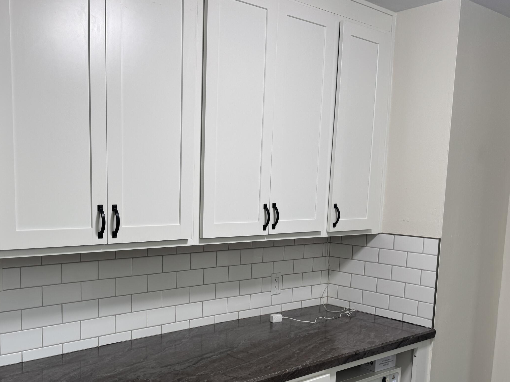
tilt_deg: -7.5
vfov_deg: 40.2
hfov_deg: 52.1
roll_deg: -1.4
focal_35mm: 35
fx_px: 516
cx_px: 196
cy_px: 254
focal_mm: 6.76
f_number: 1.78
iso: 80
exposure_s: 1/120
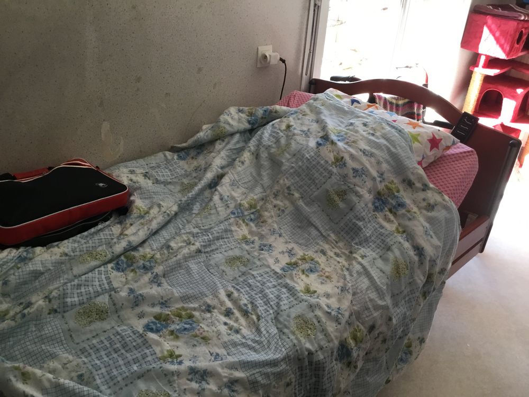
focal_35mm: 31
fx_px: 474
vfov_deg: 45.4
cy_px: 198
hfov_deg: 58.4
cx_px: 264
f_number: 2.4
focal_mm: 3.3
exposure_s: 1/33
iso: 64
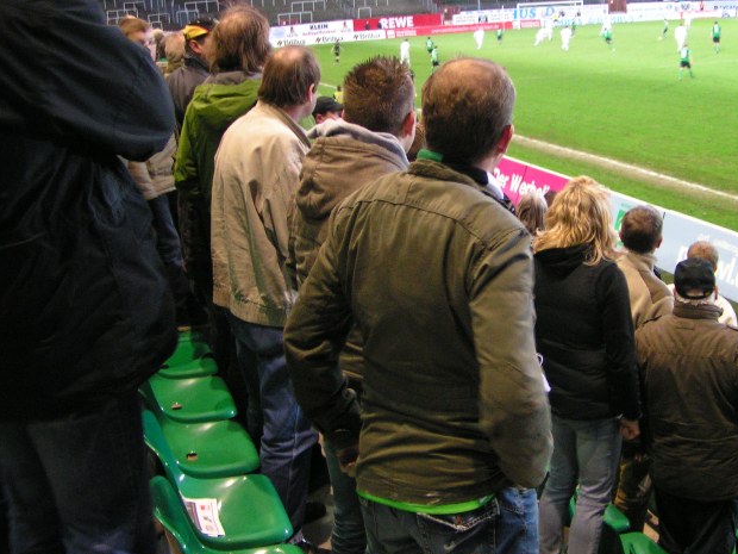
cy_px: 234
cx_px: 455
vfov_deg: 29.6
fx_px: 1045
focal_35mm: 49
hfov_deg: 38.7
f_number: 2.8
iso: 200
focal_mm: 5.8
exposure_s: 1/13
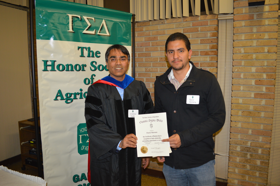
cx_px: 140
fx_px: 210
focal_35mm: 27
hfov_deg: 67.4
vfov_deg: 47.8
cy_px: 93
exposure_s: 1/60
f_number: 3.5
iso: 500
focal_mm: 18
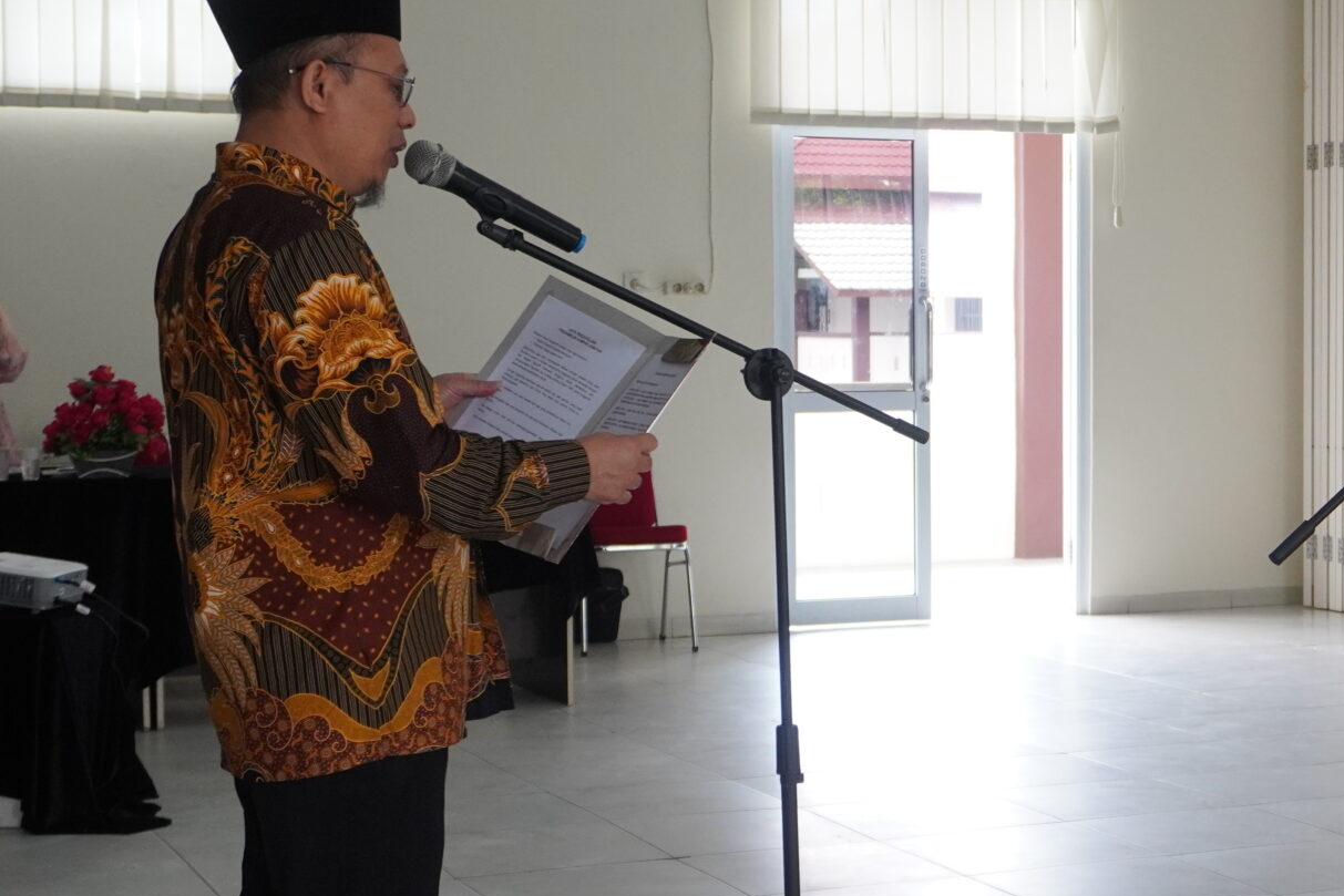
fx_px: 2837
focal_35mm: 76
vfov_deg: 17.9
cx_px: 1099
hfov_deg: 26.1
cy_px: 519
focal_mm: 24
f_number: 4.5
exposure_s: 1/160
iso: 800
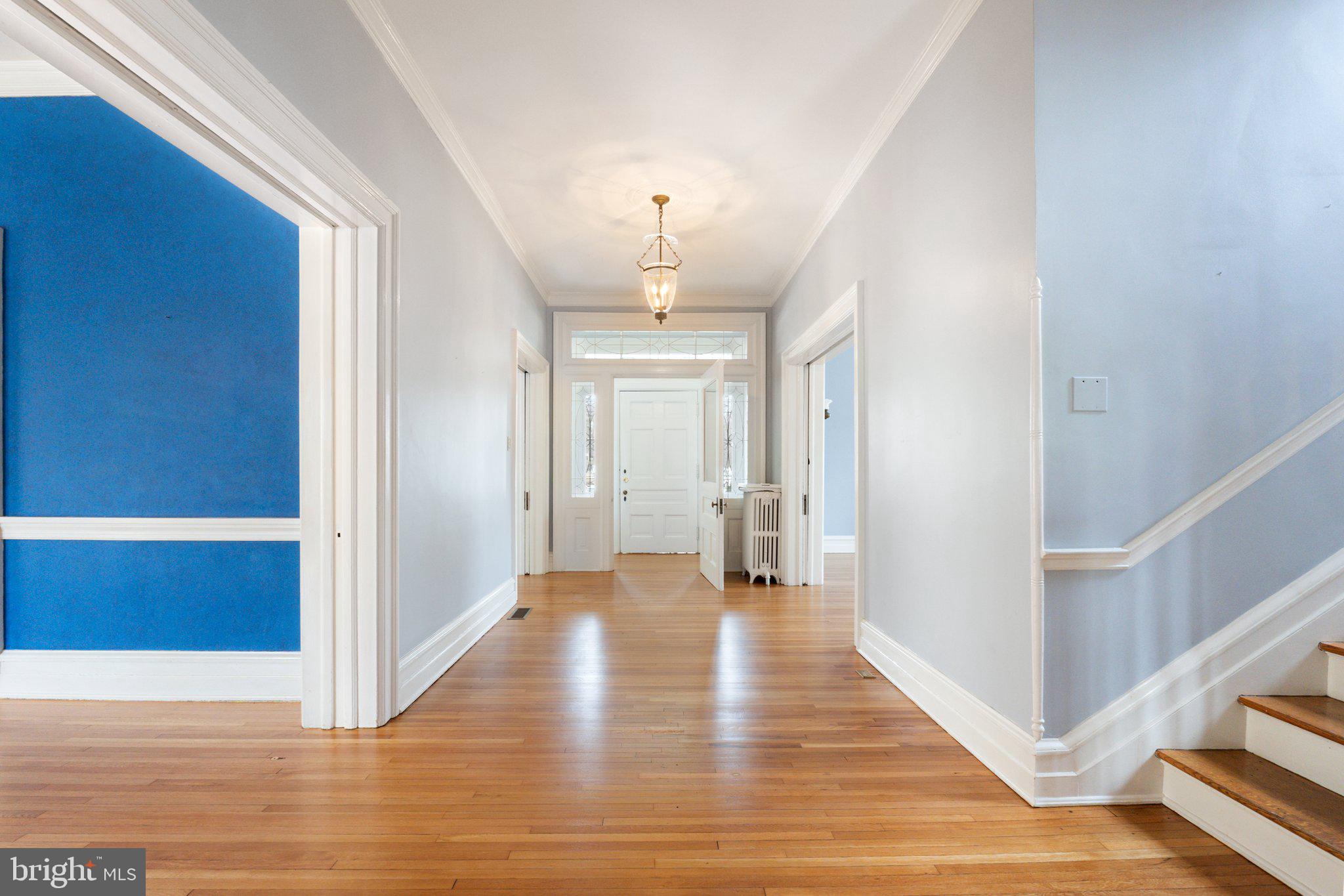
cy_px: 448
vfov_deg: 77.3
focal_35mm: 15
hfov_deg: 100.4
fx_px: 560
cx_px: 672
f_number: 8
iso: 800
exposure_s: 1/400
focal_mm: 10
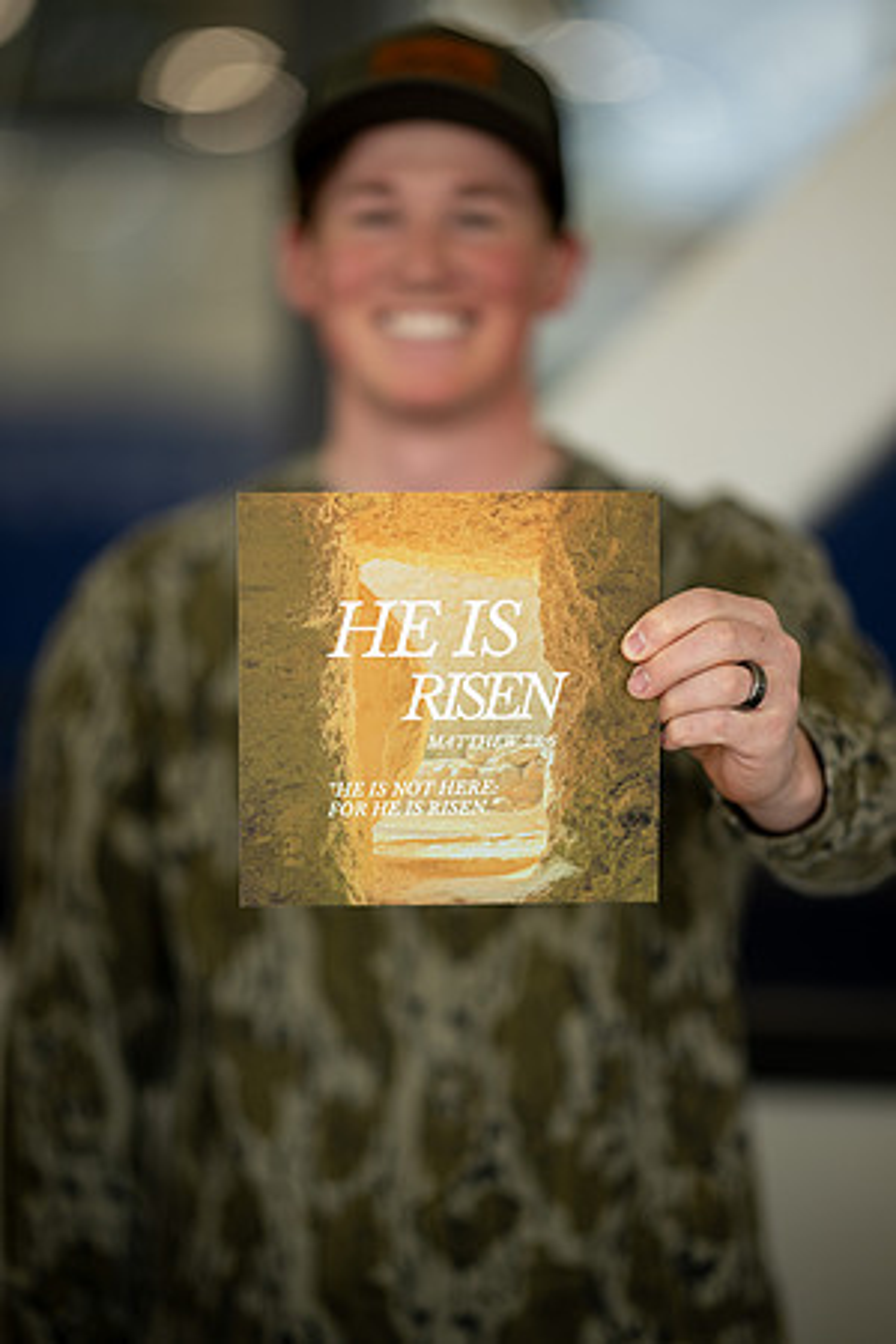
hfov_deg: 13.0
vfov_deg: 19.5
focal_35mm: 105
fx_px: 3920
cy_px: 672
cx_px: 448
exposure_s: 1/800
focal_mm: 105
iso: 100
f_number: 1.4
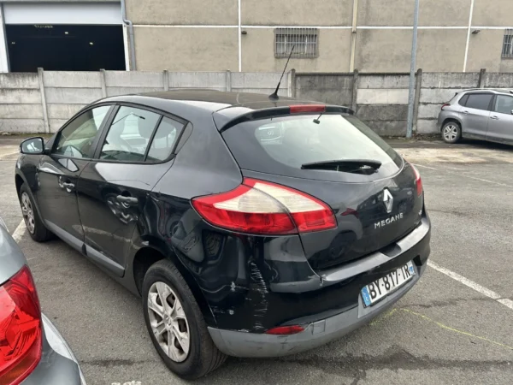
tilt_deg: -12.8
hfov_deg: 67.3
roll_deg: -0.6
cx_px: 256
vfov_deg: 53.1
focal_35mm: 26
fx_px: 385
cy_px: 192
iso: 50
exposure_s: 1/295
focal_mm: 5.7
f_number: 1.5
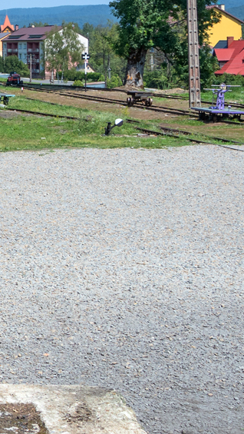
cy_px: 51
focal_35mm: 92
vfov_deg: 22.6
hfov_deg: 11.3
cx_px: -305
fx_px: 1058
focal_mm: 21
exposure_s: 1/640
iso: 160
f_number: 9
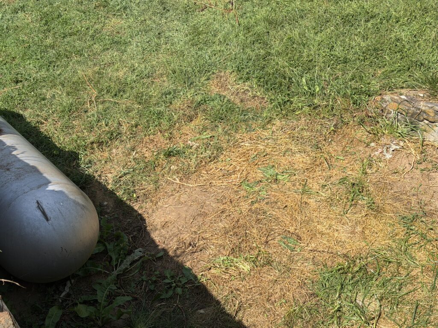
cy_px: 164
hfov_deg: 39.7
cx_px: 219
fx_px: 607
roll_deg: +12.7
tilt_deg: -39.6
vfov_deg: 30.3
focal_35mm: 48
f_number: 1.78
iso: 64
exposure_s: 1/3704
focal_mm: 6.76
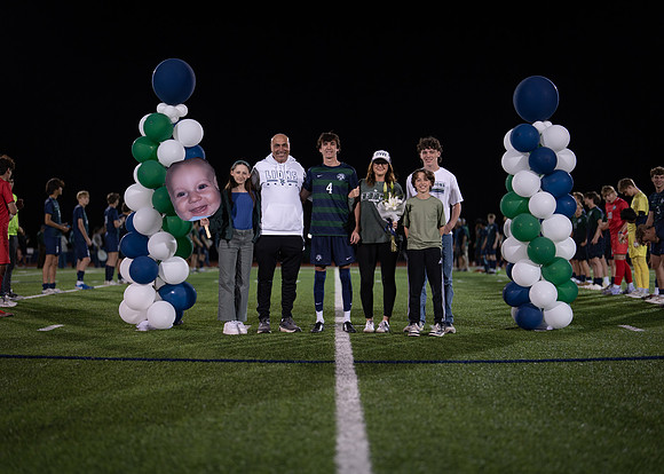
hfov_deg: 37.2
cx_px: 323
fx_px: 988
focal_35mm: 52
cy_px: 237
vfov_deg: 27.0
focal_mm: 50
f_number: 1.2
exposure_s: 1/500
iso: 250
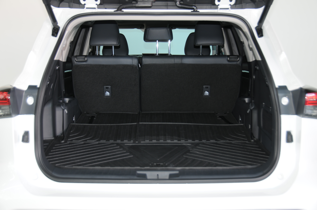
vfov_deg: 28.0
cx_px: 158
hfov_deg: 41.2
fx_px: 422
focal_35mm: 48
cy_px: 105
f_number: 4.8
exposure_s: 1/15
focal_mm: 32
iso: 200
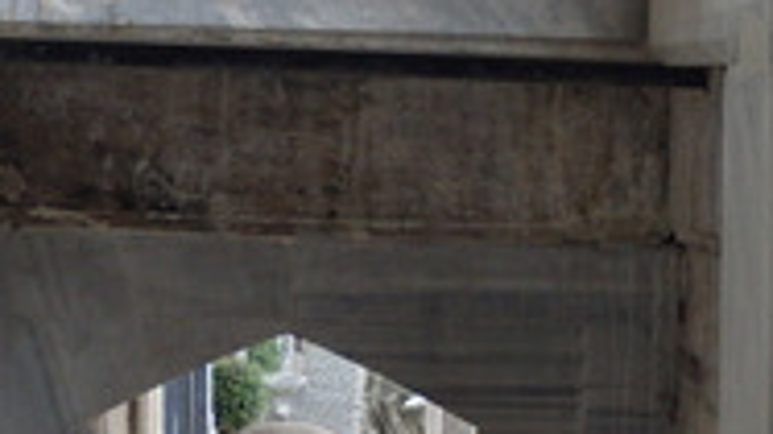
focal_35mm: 143
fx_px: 2930
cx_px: 174
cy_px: 366
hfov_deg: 15.0
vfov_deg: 8.5
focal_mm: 8.8
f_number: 4.9
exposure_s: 1/40
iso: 400
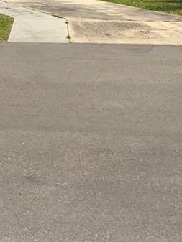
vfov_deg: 27.9
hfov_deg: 21.3
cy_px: 9
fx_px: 462
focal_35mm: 66
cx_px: -13
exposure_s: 1/3322
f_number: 1.8
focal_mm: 3
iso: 20
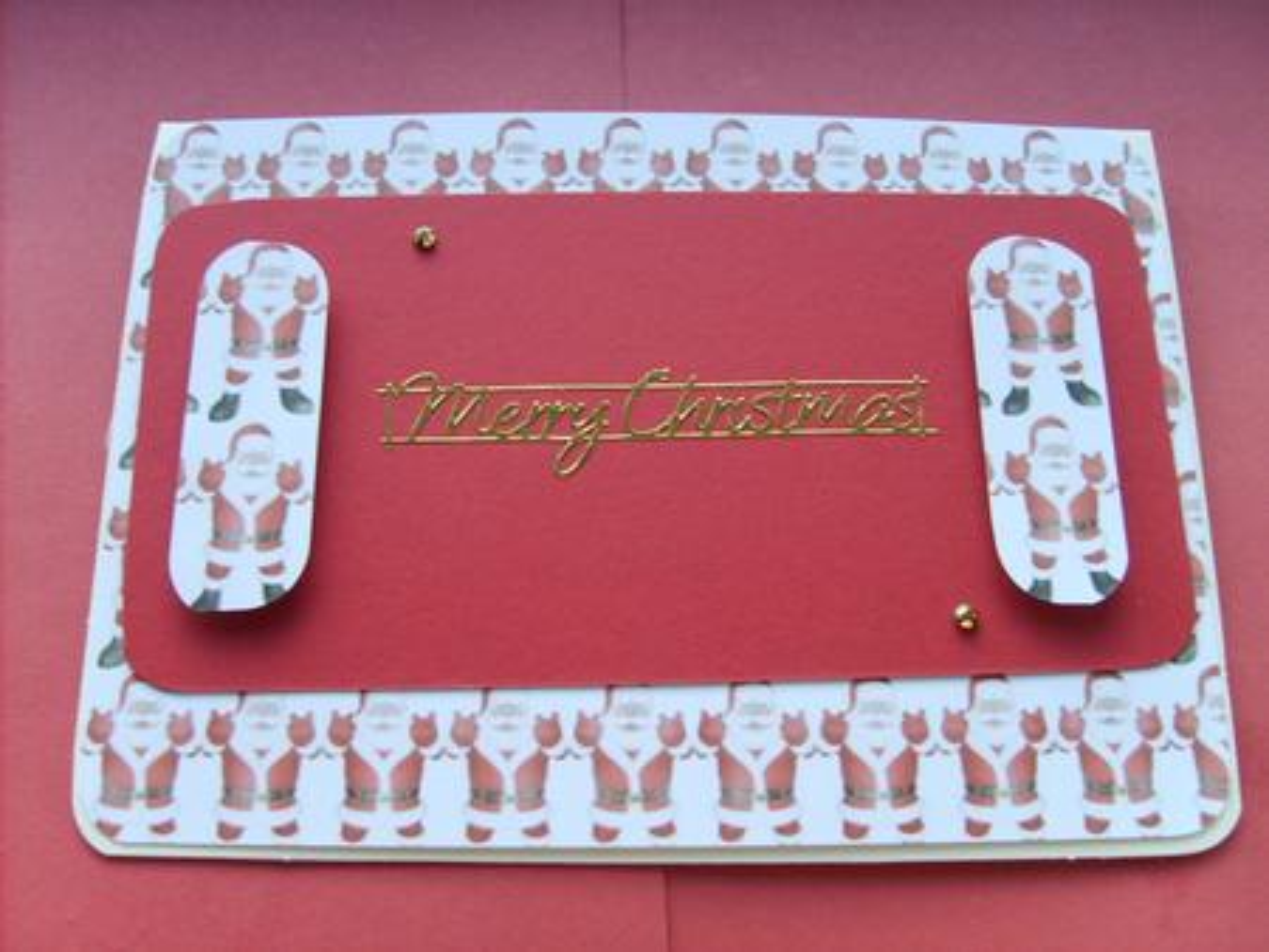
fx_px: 1284
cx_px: 634
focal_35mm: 35
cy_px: 476
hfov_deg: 52.6
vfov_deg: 40.7
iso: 50
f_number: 2.8
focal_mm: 5.8
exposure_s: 1/45
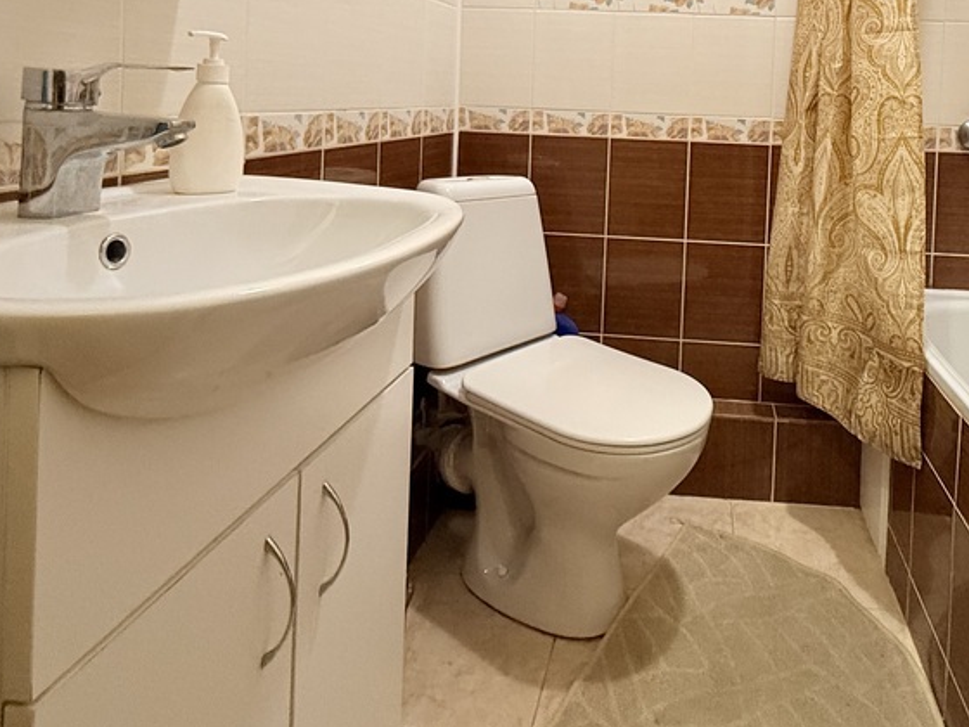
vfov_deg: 50.3
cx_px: 645
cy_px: 111
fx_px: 700
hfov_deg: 67.5
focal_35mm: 25
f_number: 2.2
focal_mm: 2.22
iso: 400
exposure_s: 1/50
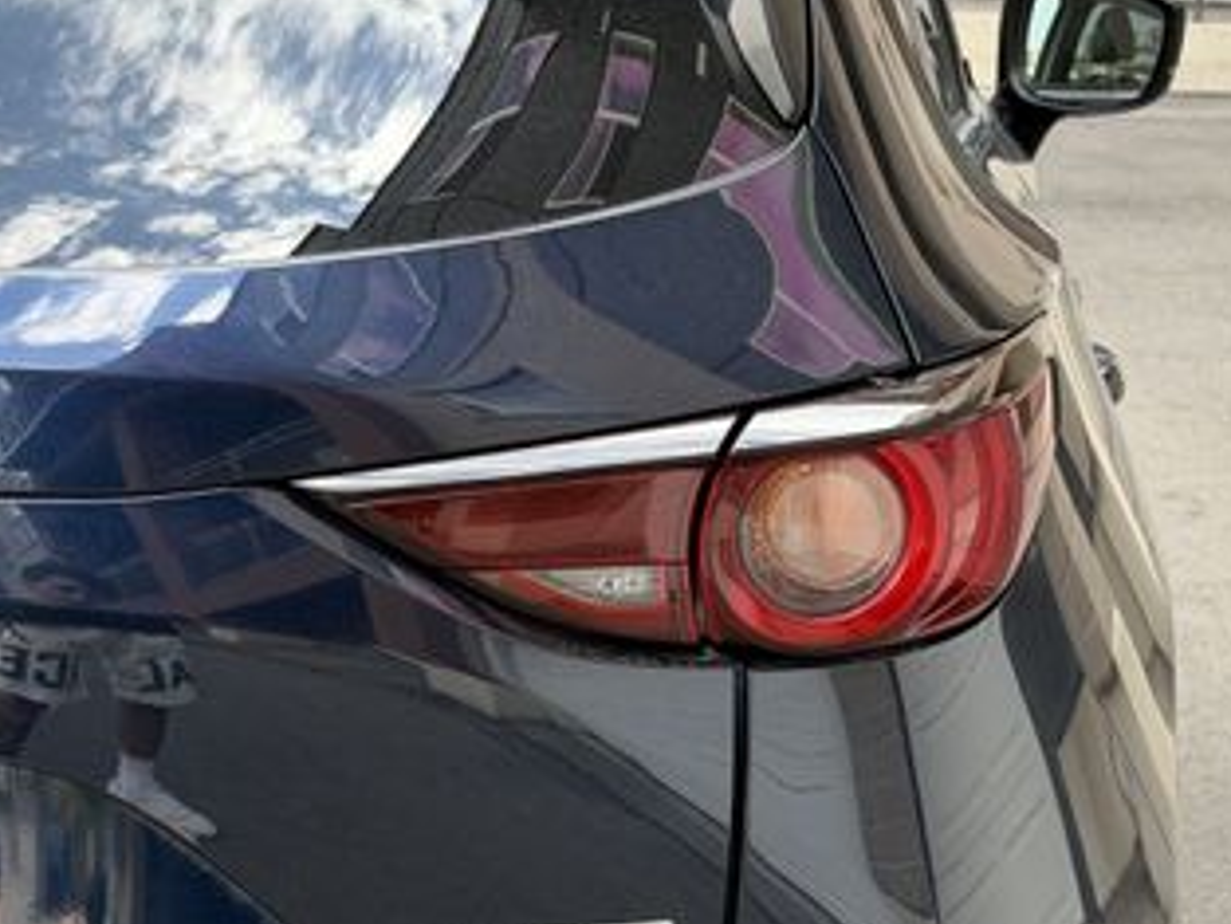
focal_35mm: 98
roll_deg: -0.1
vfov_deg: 15.0
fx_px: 3486
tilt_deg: -14.3
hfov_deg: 20.0
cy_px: 798
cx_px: 751
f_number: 1.78
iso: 64
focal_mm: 6.76
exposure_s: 1/447
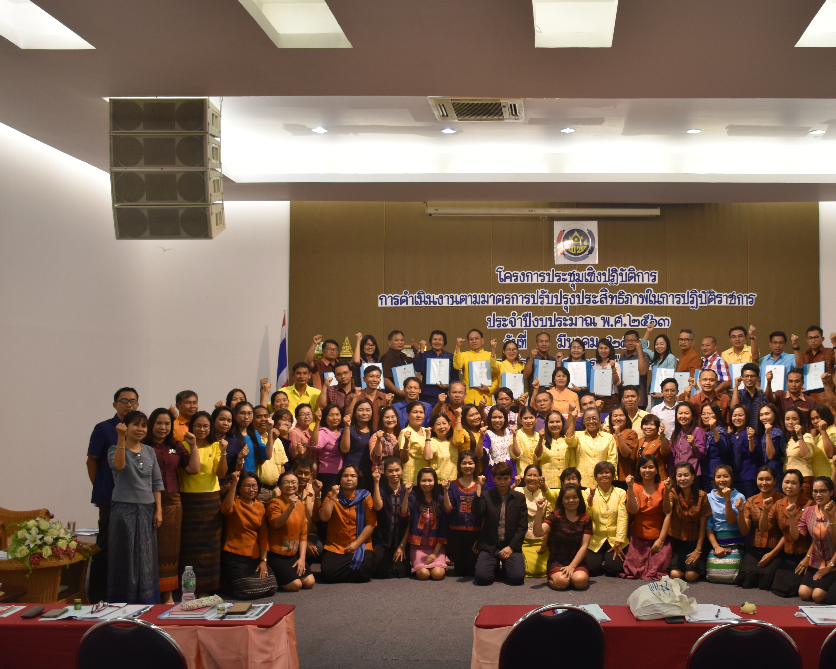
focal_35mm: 44
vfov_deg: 34.2
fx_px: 1089
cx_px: 574
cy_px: 335
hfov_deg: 41.3
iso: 500
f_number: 4
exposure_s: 1/60
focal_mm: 22
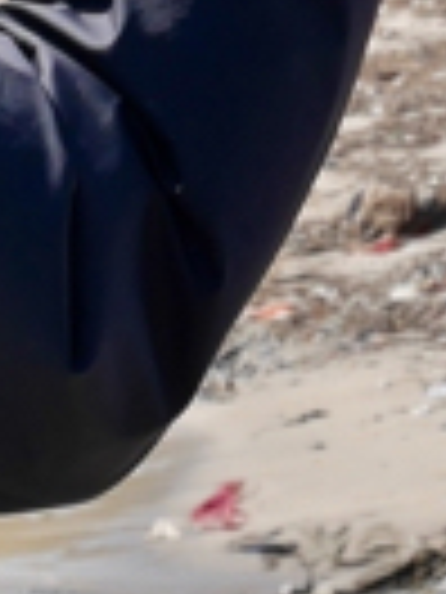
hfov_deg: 5.3
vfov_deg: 7.0
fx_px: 4827
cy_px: -162
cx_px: -59
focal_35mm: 281
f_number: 9
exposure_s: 1/250
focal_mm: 29
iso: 200
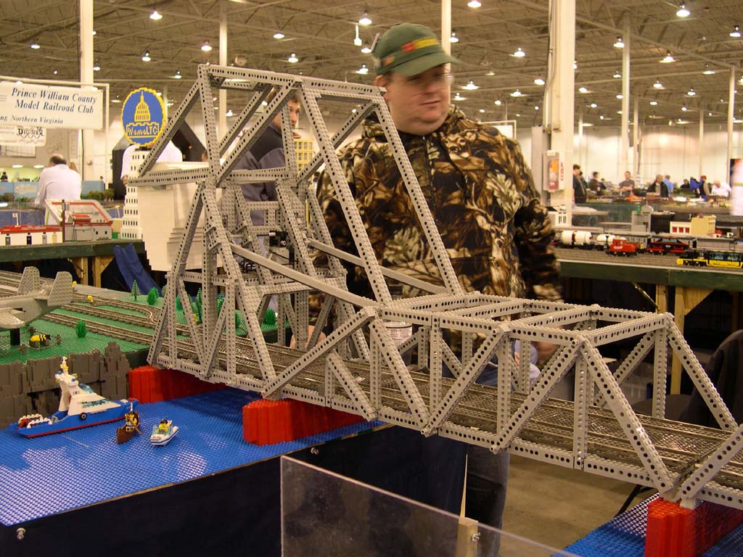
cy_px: 278
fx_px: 816
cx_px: 372
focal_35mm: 38
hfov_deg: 49.0
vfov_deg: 37.7
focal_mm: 8
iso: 100
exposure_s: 1/6.4
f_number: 2.8
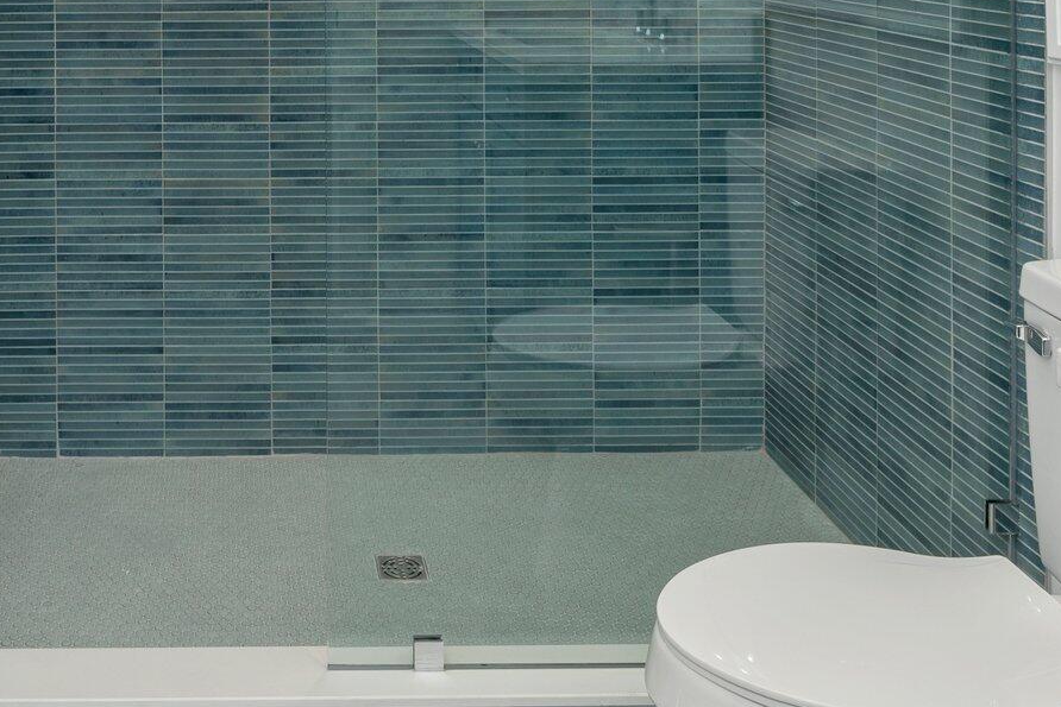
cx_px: 238
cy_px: -80
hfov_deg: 46.2
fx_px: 1183
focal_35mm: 40
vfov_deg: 29.8
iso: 125
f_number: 9
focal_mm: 17.5
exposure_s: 1/40
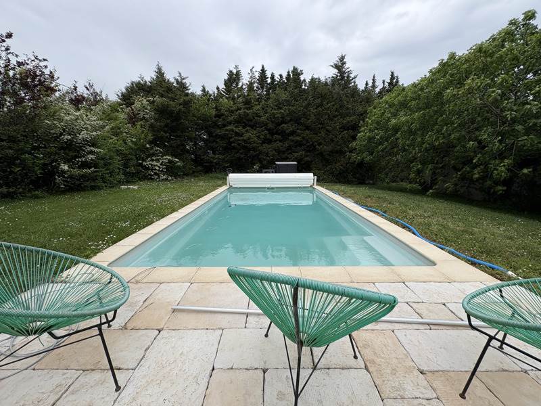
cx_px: 270
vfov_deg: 85.7
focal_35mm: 14
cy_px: 203
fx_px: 219
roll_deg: +0.8
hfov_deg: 102.1
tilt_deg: -11.0
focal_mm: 2.22
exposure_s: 1/1600
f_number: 2.2
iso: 50
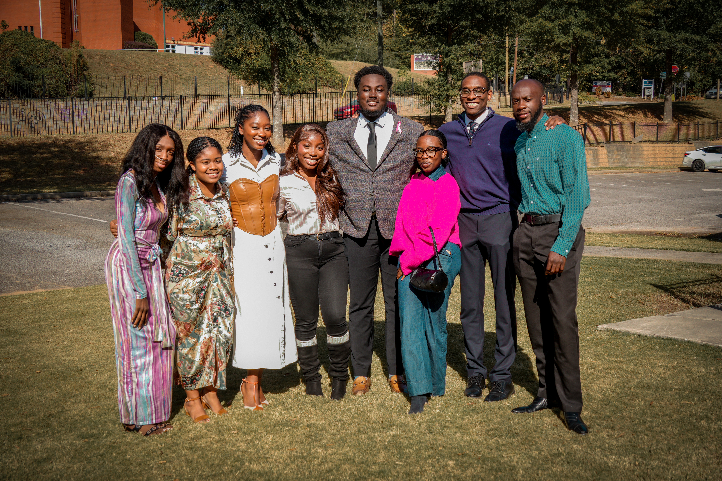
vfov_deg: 30.8
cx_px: 361
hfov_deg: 45.0
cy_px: 240
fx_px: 872
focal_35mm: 44
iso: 50
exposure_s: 1/200
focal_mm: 29
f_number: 5.6
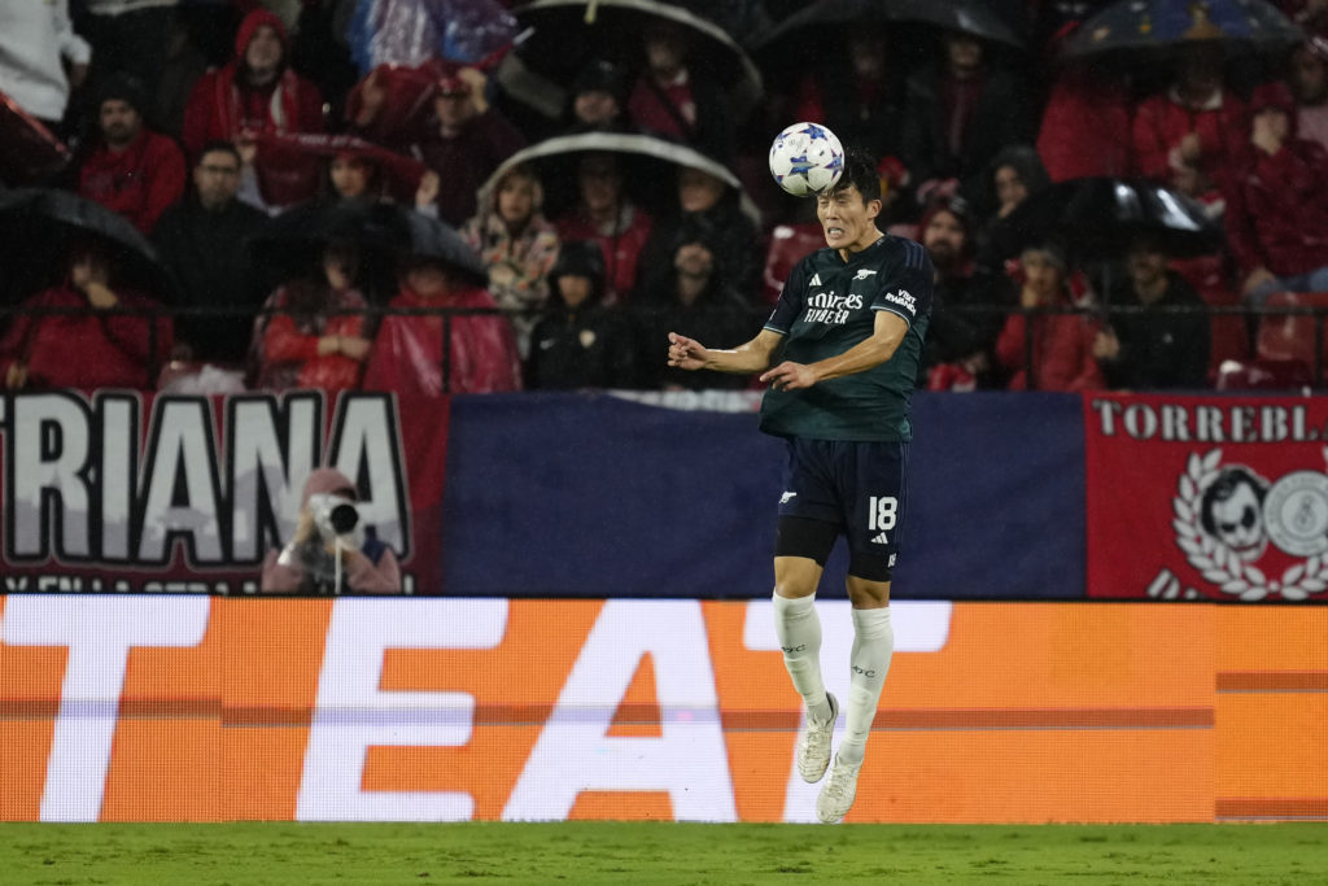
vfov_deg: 3.4
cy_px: 443
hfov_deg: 5.2
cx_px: 664
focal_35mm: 400
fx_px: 14757
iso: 2500
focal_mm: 400
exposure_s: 1/2000
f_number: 2.8
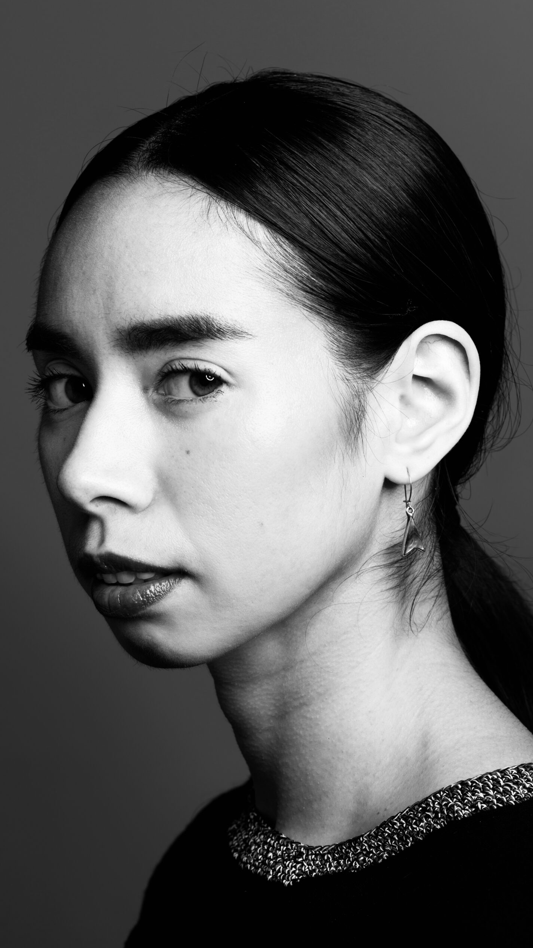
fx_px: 2790
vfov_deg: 19.3
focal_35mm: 111
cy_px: 471
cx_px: 257
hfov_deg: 10.9
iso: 64
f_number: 10
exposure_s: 1/125
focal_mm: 105
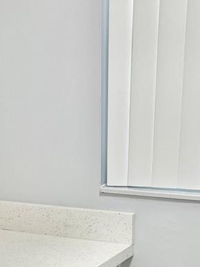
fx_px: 602
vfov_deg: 23.3
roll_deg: +0.5
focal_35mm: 78
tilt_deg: -20.5
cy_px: 307
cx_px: 78
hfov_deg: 18.8
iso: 64
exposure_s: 1/120
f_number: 1.6
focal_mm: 5.1
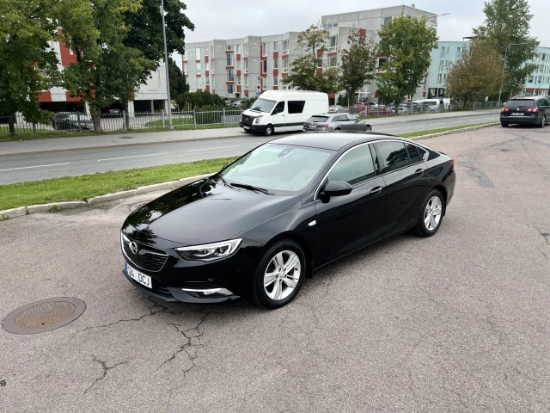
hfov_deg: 67.3
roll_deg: -0.7
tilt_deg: -16.9
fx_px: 413
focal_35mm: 26
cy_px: 206
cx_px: 275
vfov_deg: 53.1
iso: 50
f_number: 1.6
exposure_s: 1/777
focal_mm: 5.1
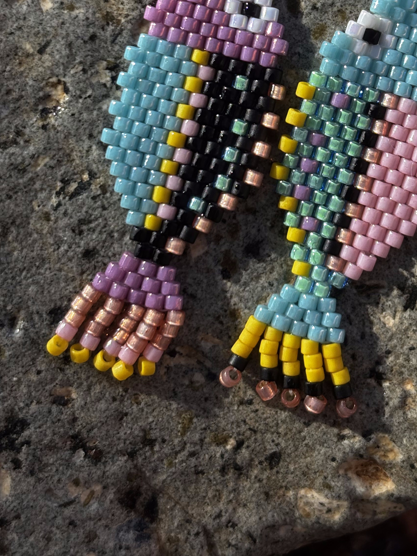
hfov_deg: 15.8
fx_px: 1493
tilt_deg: -70.5
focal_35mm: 93
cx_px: 305
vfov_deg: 20.7
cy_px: 83
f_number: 1.6
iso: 32
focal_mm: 5.96
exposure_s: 1/1017
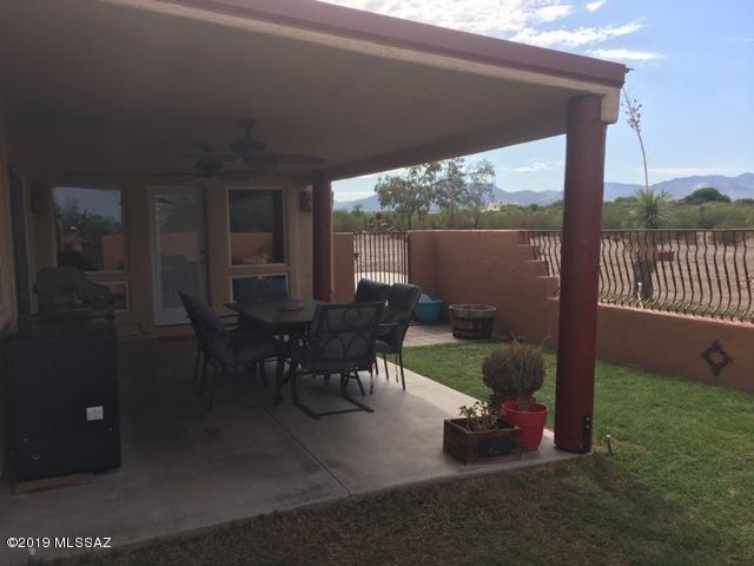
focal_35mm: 29
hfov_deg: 61.7
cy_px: 283
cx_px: 377
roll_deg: +0.9
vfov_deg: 48.2
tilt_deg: -6.1
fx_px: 632
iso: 25
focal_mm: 4.15
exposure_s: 1/1068
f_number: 2.2
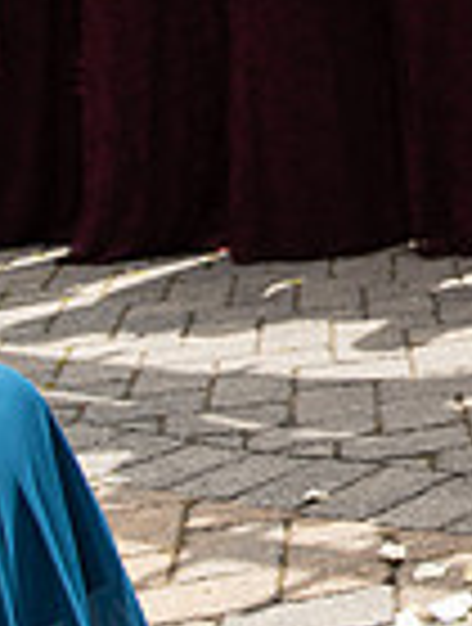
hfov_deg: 12.5
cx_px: 1101
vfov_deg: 19.8
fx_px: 1737
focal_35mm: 96
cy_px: -7
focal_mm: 24
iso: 125
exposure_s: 1/2000
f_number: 2.8
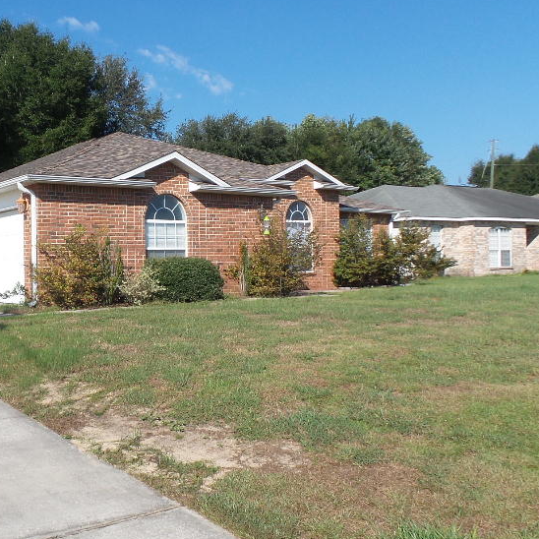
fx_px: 669
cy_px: 269
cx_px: 82
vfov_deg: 43.9
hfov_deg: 41.3
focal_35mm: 38
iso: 100
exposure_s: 1/1250
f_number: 3.5
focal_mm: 4.1
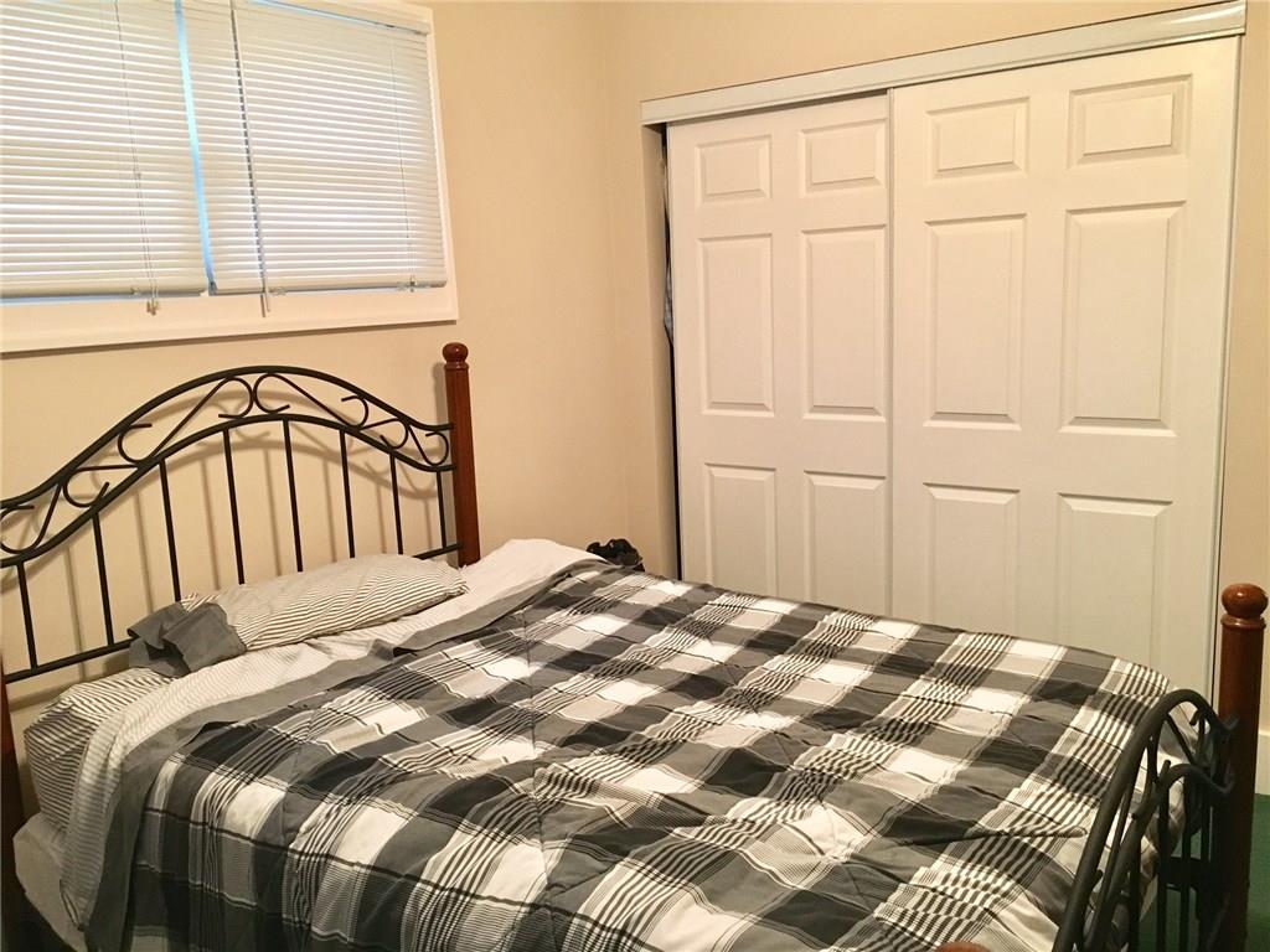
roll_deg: +3.2
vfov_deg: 48.2
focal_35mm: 29
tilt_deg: -8.7
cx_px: 635
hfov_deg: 61.7
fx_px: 1064
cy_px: 476
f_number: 2.2
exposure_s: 1/24
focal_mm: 4.15
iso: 200
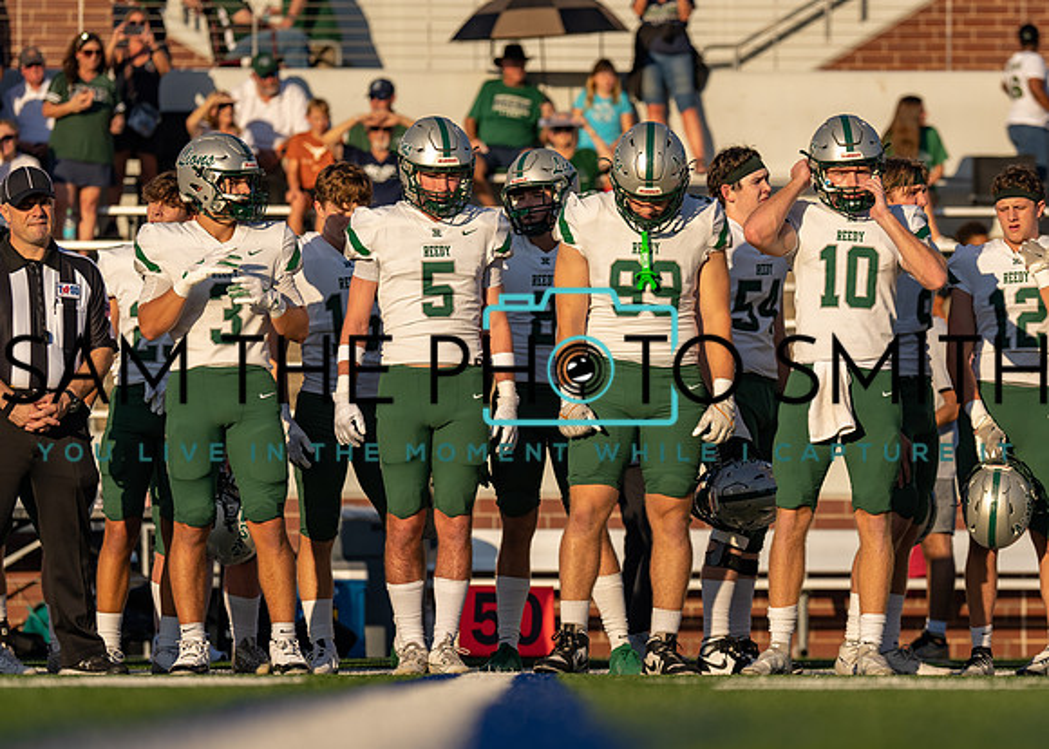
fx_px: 5340
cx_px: 631
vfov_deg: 8.0
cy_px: 452
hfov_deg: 11.2
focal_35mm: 179
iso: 100
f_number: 2.8
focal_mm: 126
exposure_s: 1/1600
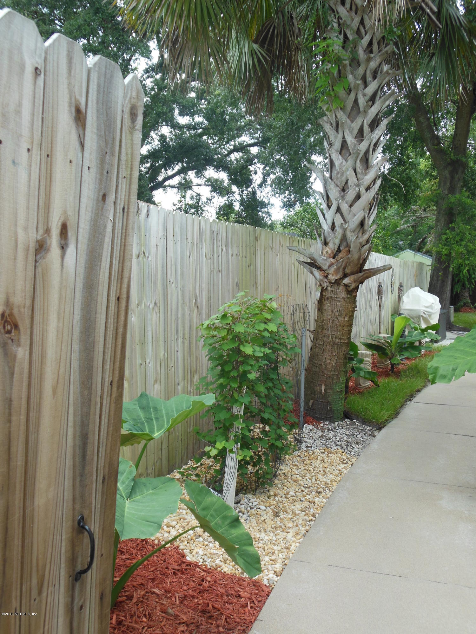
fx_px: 697
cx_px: 238
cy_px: 317
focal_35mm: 38
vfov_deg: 49.0
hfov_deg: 37.7
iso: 125
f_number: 3.6
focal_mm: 6.8
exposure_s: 1/250
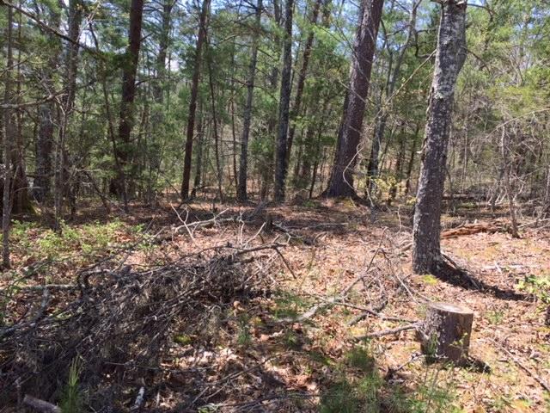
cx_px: 275
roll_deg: -8.5
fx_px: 461
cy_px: 206
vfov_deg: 48.2
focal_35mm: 29
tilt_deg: -10.0
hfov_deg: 61.7
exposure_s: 1/581
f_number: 2.2
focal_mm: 4.15
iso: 32
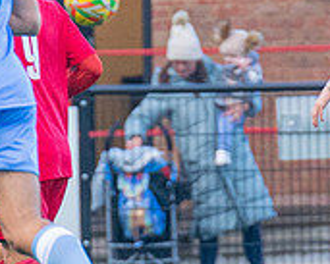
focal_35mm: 2045
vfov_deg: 0.8
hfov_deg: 0.9
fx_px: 19984
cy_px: -56
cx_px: -24
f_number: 4
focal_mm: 300
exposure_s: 1/1000
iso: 2000
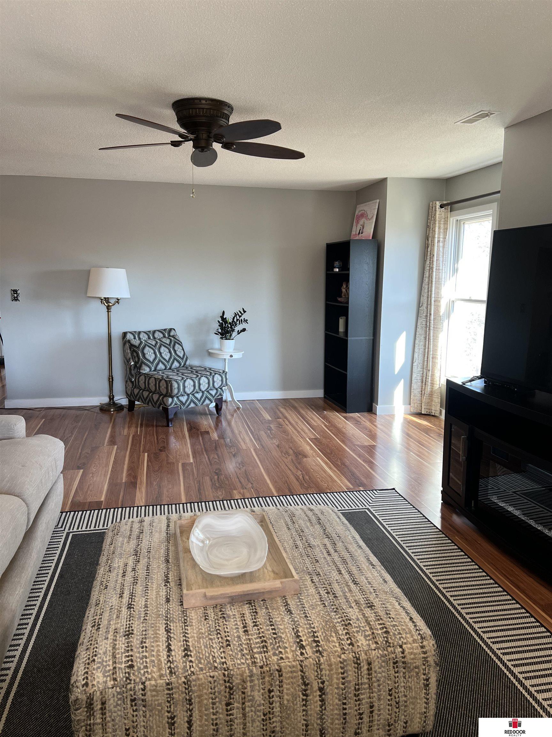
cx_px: 276
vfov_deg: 67.3
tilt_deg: -9.0
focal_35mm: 26
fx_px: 553
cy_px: 368
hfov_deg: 53.1
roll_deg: -0.2
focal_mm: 5.7
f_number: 1.5
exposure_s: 1/60
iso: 64
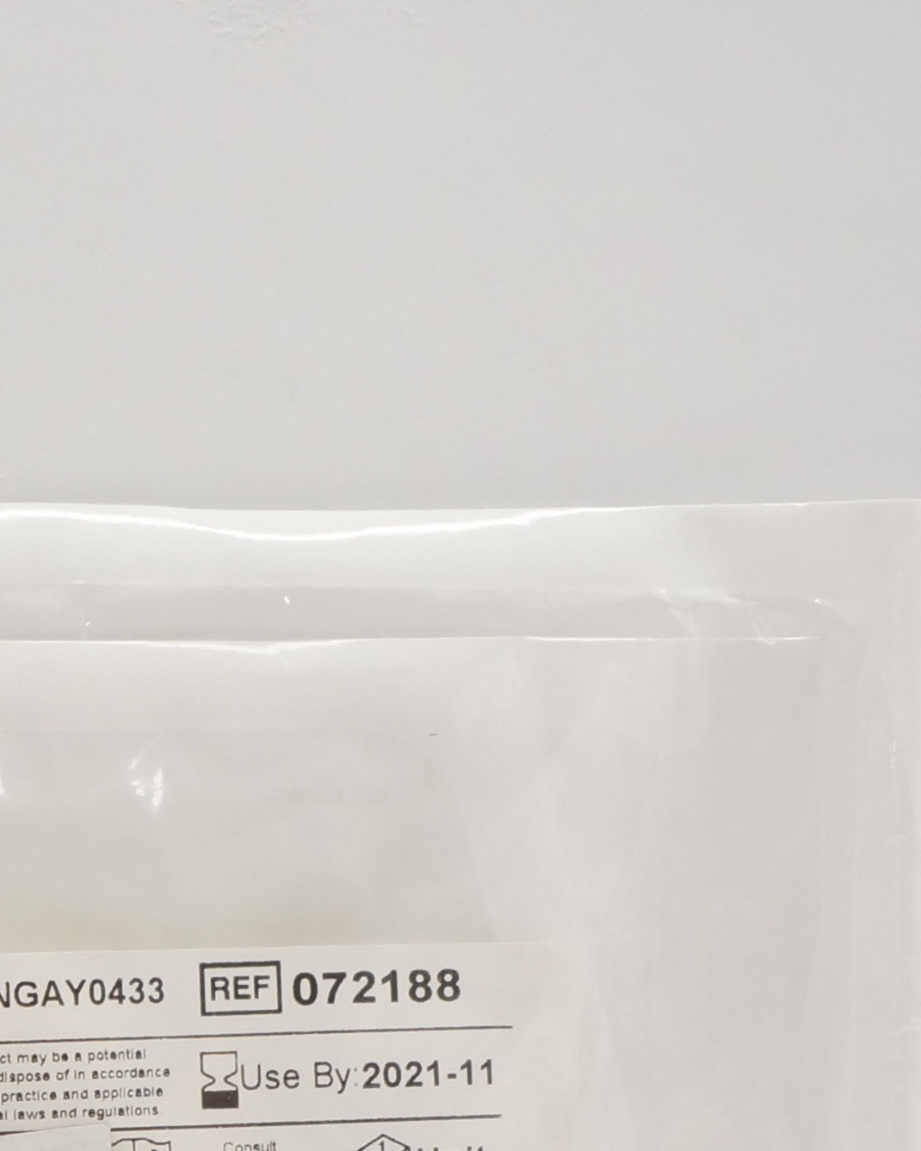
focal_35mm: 93
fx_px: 3168
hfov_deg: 15.7
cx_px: -284
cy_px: 1332
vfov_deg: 19.5
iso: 800
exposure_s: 1/200
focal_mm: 18
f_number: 6.3
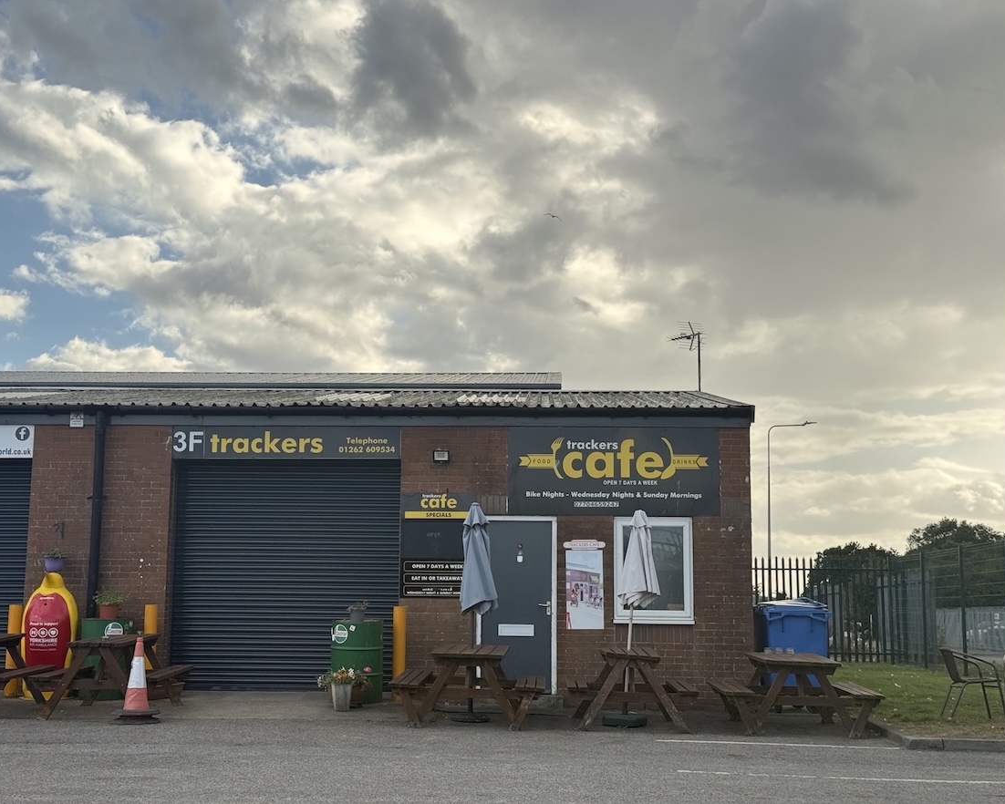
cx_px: 471
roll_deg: -1.9
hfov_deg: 36.6
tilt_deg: +8.4
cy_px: 395
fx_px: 1517
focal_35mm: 51
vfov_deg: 29.7
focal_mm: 6.76
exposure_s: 1/2667
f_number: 1.78
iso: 80
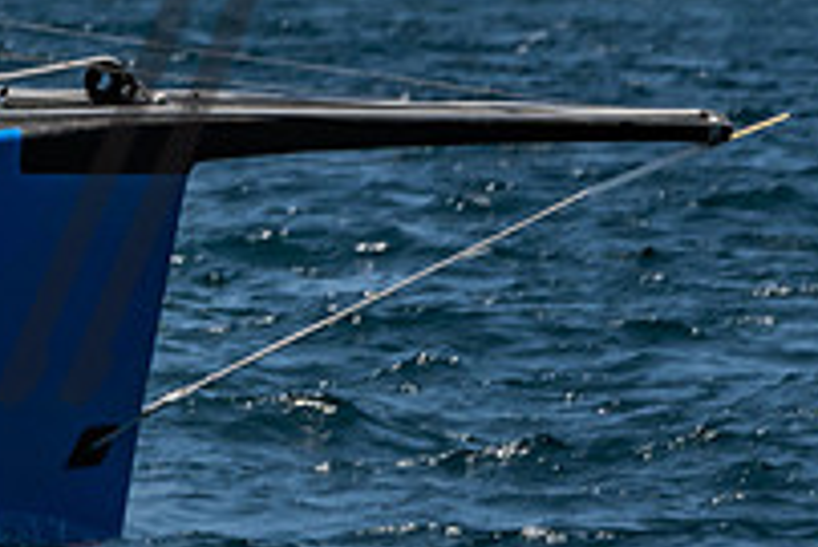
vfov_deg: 0.9
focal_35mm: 1482
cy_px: -315
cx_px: -297
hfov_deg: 1.4
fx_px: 33697
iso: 320
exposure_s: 1/1000
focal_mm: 290
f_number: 8
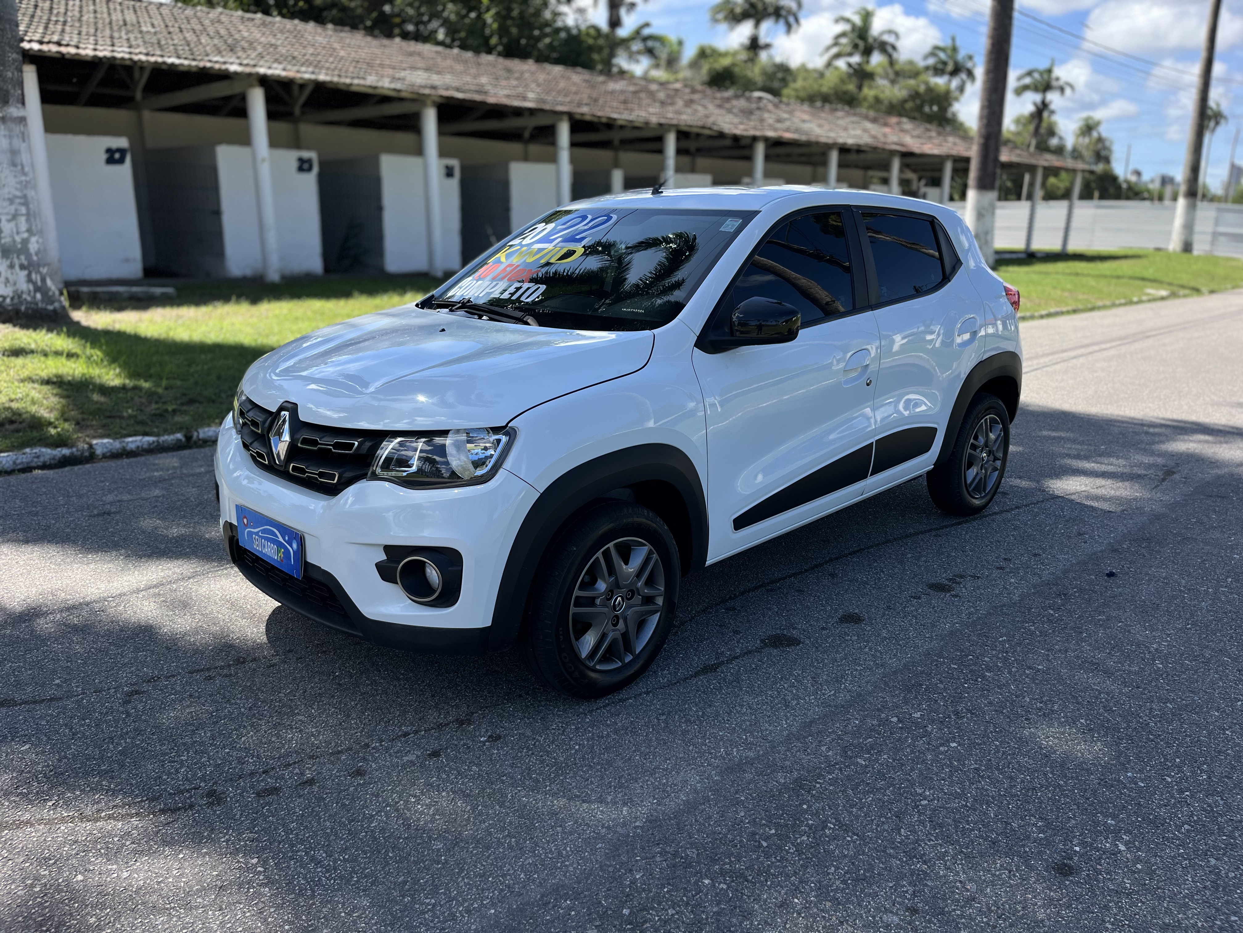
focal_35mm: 26
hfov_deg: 67.3
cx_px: 622
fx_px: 934
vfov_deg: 53.1
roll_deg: -0.5
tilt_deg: -14.9
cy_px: 466
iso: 50
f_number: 1.6
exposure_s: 1/2062
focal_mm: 5.1
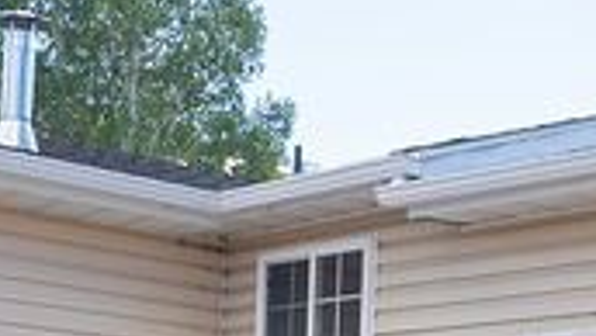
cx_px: 73
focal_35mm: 106
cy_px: 639
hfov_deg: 19.8
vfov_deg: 10.6
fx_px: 1676
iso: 500
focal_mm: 11.5
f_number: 5
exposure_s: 1/1000
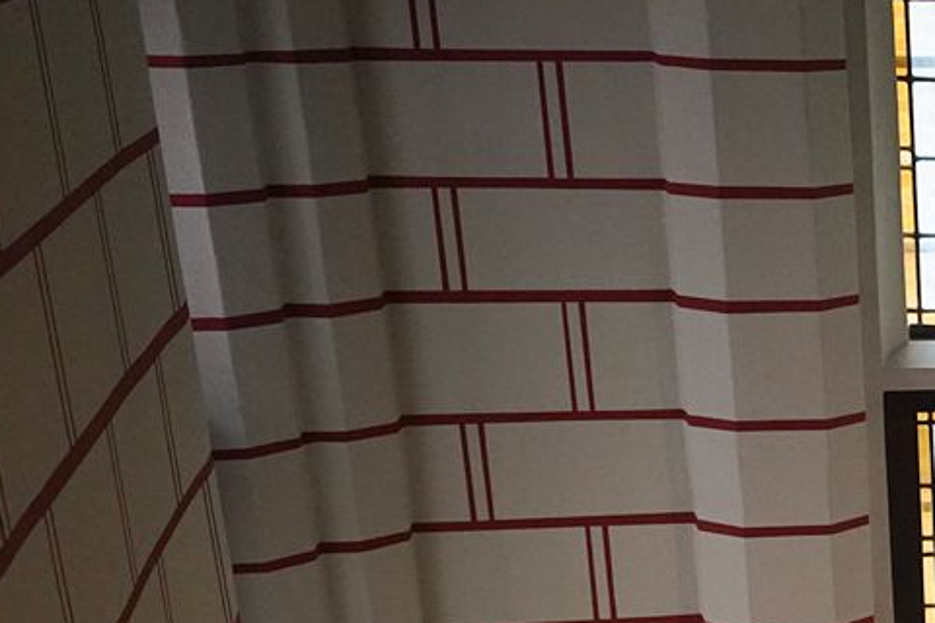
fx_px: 2597
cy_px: 1044
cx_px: 1492
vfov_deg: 12.7
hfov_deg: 17.8
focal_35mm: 100
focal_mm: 24
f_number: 4
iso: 3200
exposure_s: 1/80
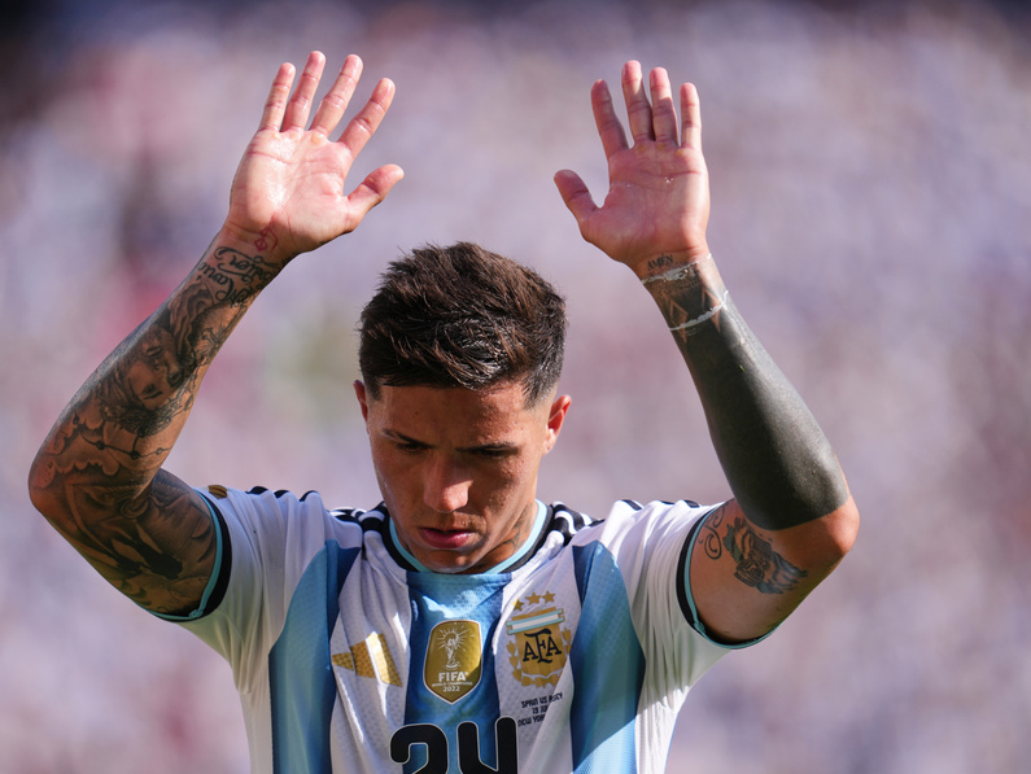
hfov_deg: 4.0
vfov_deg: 3.0
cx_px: 497
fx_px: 14750
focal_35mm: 495
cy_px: 430
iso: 200
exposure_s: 1/2500
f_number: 2.8
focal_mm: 400
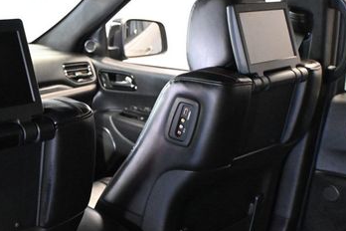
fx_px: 557
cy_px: 127
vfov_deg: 23.4
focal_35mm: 58
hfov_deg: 33.3
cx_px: 58
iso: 9000
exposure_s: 1/60
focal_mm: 21
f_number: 4
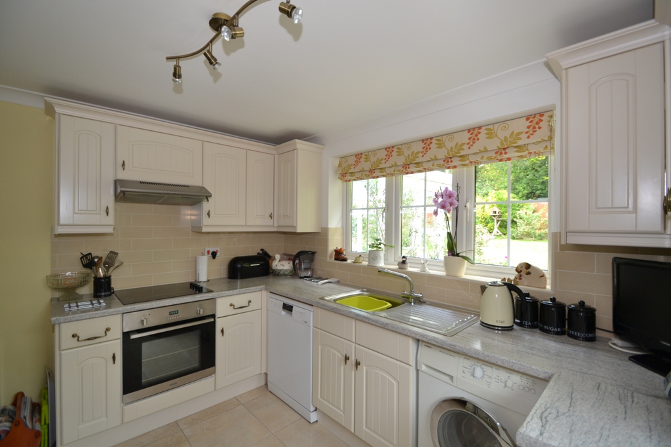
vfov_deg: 77.3
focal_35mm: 15
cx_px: 336
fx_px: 280
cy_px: 224
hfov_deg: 100.4
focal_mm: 10
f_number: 3.5
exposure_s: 1/60
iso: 450
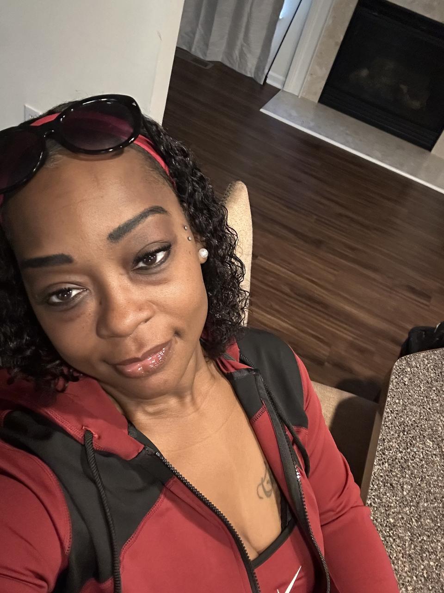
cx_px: 222
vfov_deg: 60.0
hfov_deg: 46.8
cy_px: 296
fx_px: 513
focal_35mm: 30
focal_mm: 2.69
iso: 500
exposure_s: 1/30
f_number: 1.9
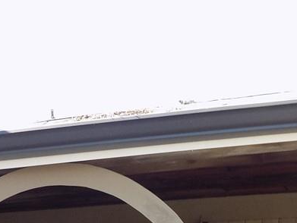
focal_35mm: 94
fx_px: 807
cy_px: 399
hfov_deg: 20.8
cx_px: 102
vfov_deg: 14.0
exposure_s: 1/125
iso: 80
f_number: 3.1
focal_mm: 4
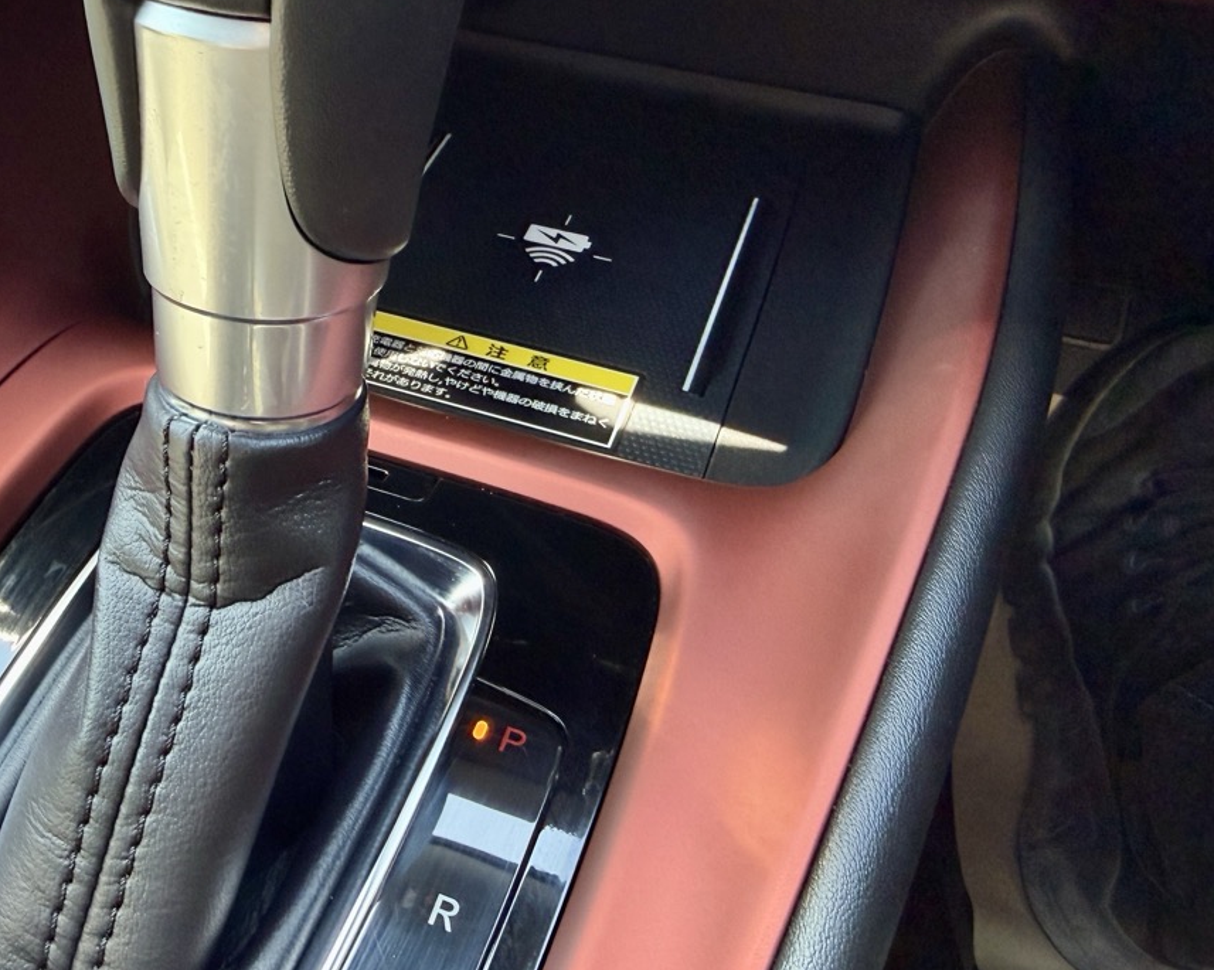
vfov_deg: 42.1
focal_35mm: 35
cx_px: 467
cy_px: 415
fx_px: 1257
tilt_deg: -41.5
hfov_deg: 51.1
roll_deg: +1.0
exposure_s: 1/76
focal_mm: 2.22
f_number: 2.2
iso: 320
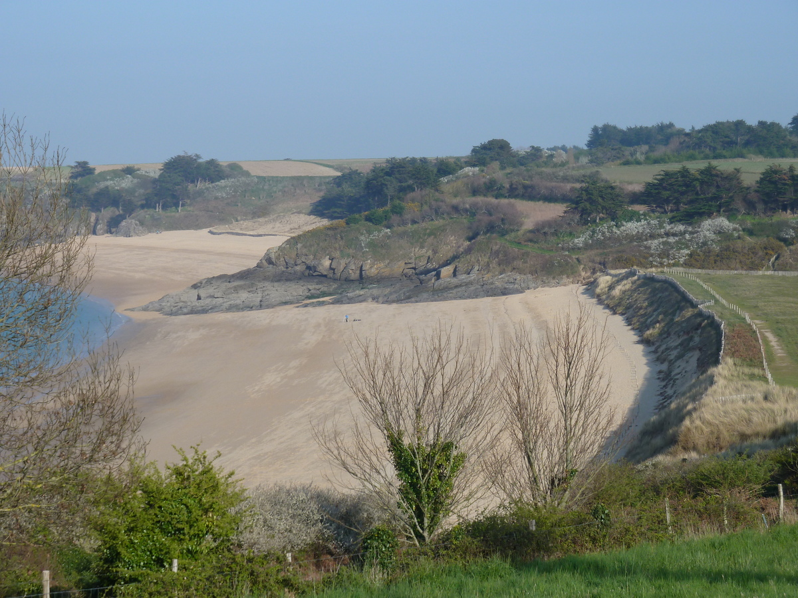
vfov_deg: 16.4
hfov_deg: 21.8
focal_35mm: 90
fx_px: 2075
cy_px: 299
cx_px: 399
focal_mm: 14.7
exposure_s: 1/500
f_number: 4.3
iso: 80
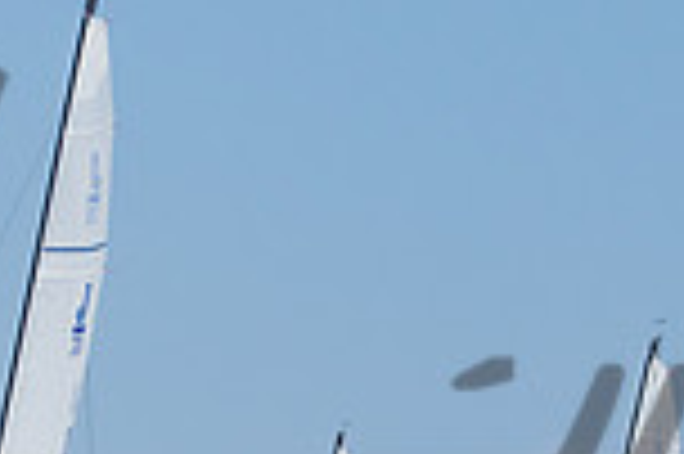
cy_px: 578
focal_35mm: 409
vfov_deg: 3.3
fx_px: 7763
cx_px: 64
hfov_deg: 5.0
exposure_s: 1/1250
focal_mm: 70
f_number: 8
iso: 400
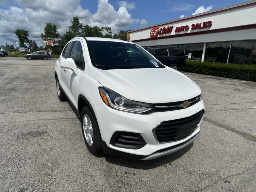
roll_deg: -1.9
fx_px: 192
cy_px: 96
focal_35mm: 26
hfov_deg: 67.3
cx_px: 128
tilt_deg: -14.3
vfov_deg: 53.1
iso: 50
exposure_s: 1/12658
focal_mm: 5.7
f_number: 1.5
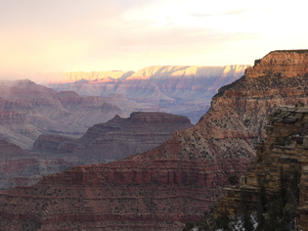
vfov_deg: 18.0
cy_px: 117
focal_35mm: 82
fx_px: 729
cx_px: 38
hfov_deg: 23.3
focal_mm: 48
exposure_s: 1/50
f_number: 8
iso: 720
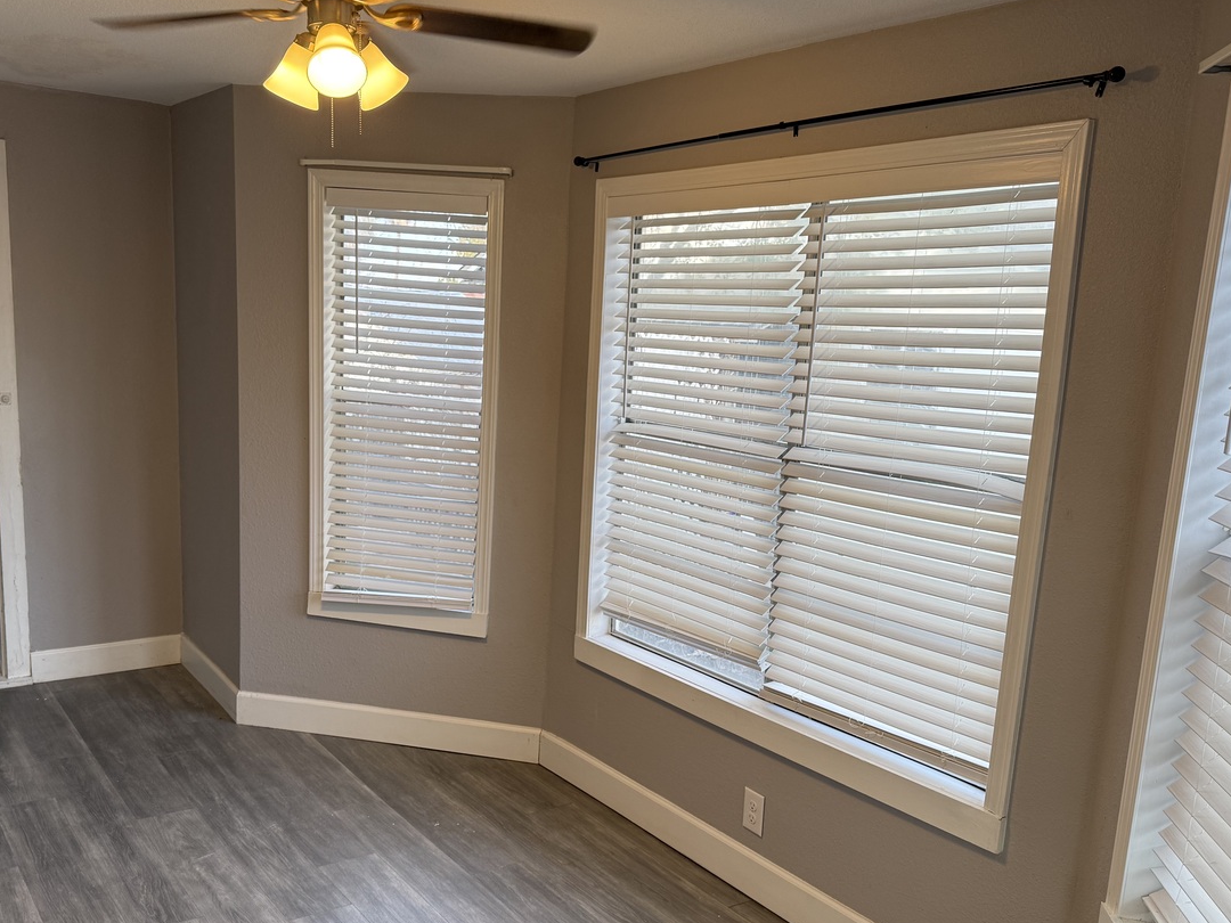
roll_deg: -1.3
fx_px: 1138
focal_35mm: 32
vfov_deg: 44.0
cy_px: 532
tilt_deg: -11.2
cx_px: 524
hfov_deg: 56.6
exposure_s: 1/120
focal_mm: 6.76
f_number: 1.78
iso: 80
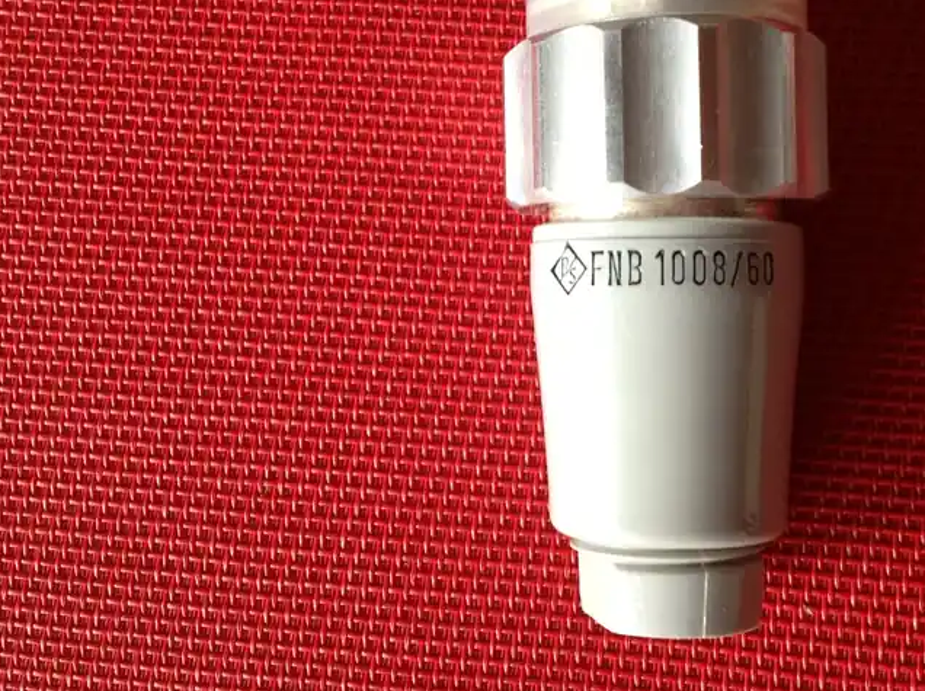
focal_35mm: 55
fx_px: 1467
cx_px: 529
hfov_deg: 34.9
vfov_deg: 26.4
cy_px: 240
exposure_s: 1/60
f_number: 2.4
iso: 64
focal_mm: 4.28
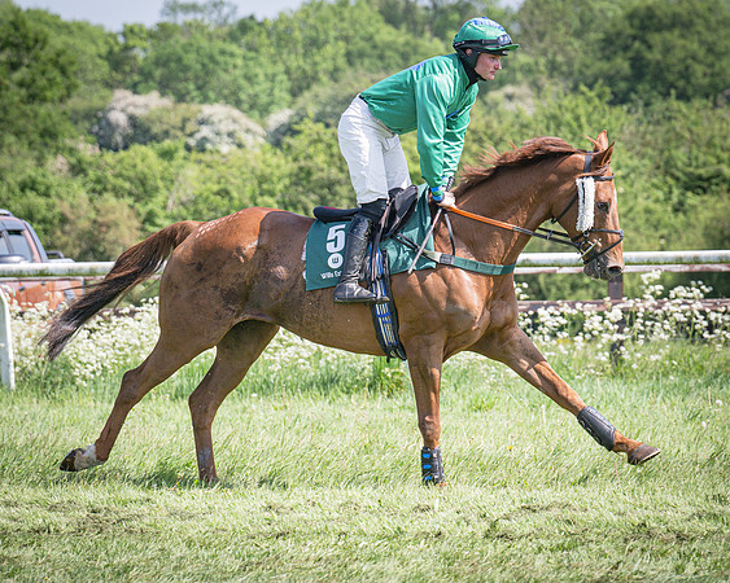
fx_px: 4550
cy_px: 292
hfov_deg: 9.2
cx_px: 368
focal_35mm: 211
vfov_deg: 7.3
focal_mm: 125
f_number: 4.5
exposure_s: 1/1600
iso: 400
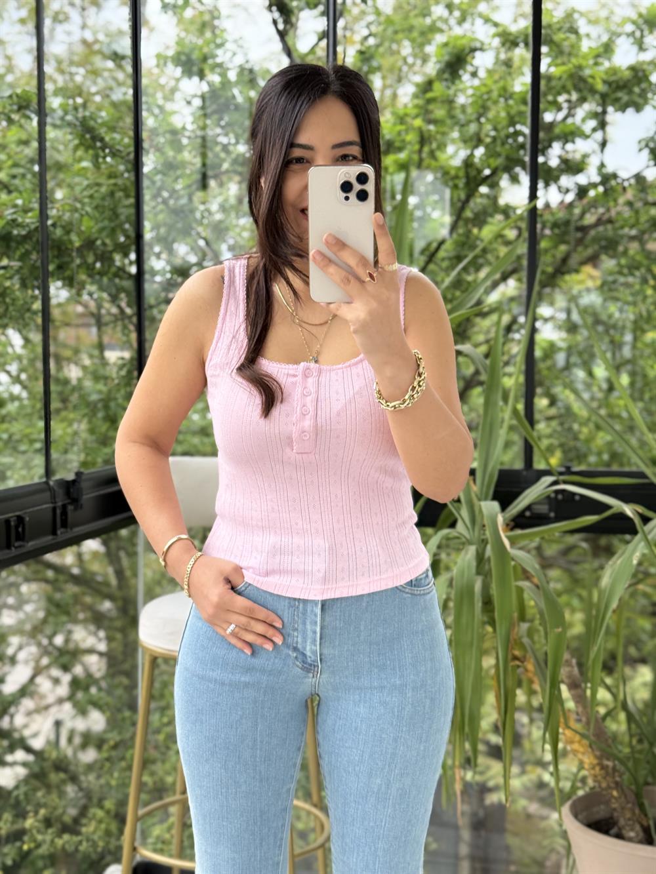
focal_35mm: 48
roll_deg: -0.1
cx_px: 328
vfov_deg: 39.7
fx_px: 1213
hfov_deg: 30.3
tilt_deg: -18.3
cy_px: 437
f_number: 1.78
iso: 100
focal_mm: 6.76
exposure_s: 1/381
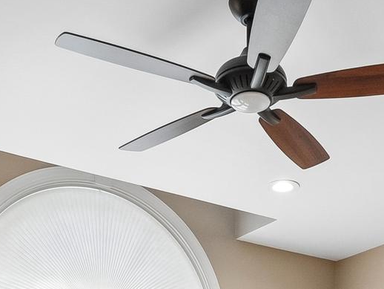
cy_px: 504
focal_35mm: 57
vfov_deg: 19.7
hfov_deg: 33.7
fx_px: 633
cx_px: 214
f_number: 5.6
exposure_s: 1/60
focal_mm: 10
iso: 400
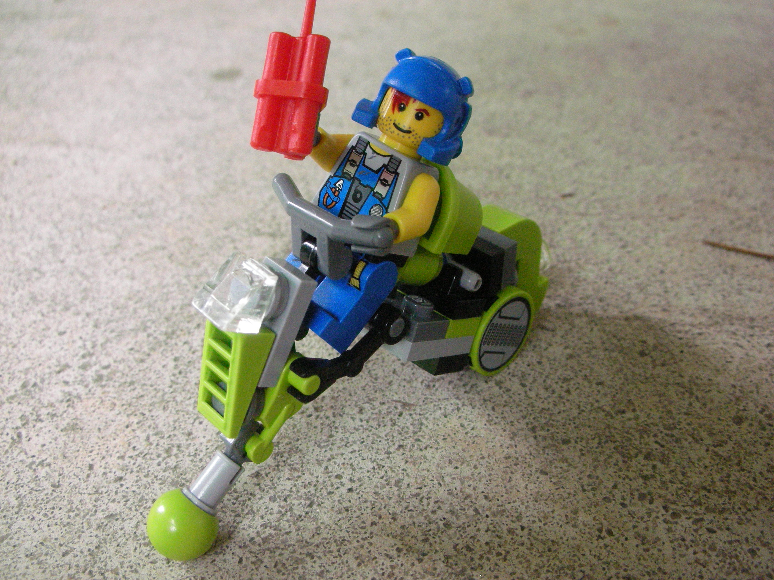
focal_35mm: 35
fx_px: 783
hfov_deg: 52.6
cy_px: 290
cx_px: 387
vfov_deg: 40.7
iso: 400
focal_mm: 5.8
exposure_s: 1/162
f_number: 3
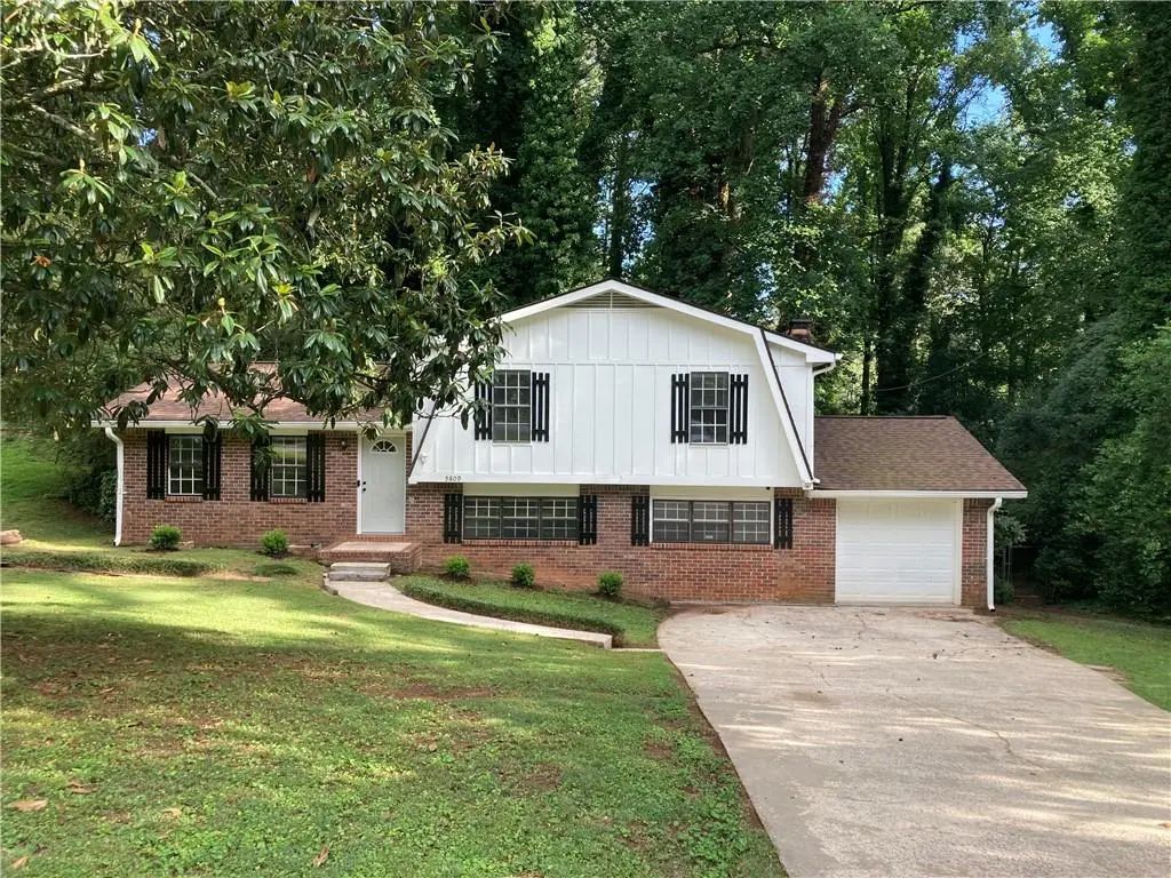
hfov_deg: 63.4
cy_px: 439
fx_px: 947
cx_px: 586
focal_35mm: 28
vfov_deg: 49.7
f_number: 1.8
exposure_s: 1/177
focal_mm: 3.99
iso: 20
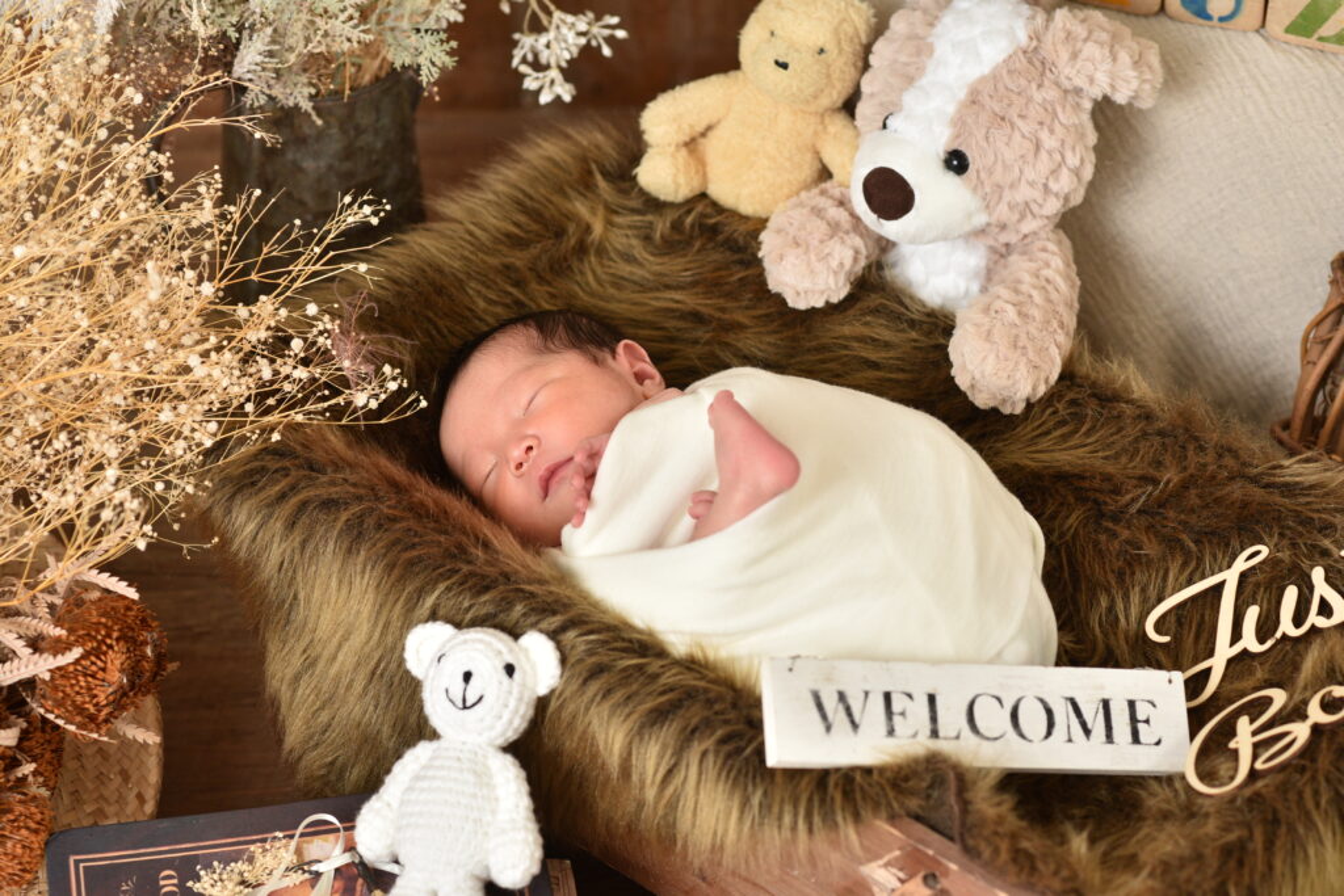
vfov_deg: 16.1
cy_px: 448
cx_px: 672
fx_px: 3174
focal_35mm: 85
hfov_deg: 23.9
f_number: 2.8
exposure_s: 1/160
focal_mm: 85
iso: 400
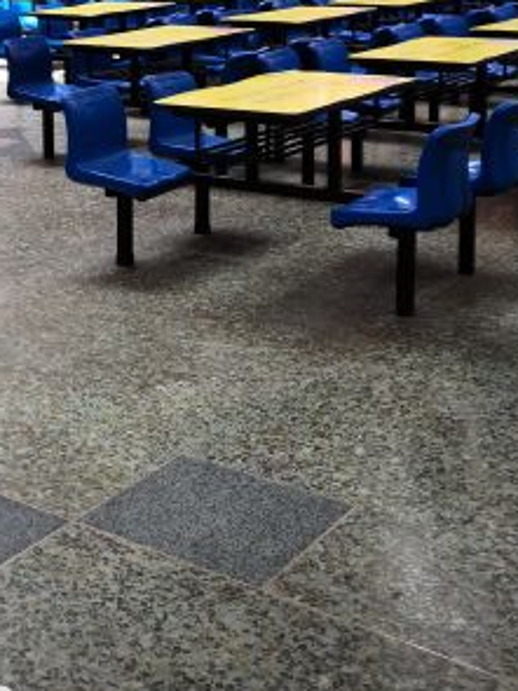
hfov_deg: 21.6
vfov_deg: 28.8
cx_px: -71
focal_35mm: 64
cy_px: 42
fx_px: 1278
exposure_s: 1/50
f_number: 1.8
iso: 64
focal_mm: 3.95
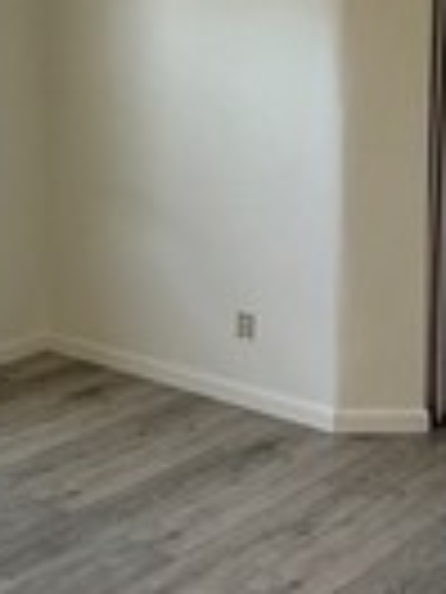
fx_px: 1168
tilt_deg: -4.3
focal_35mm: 68
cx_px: -63
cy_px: 108
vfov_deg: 27.9
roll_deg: +1.3
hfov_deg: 20.5
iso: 64
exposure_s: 1/99
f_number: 2.2
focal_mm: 2.22
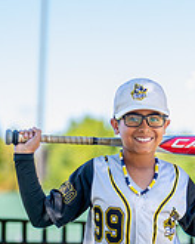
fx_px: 1479
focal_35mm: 205
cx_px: 138
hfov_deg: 7.5
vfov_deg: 9.3
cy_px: 259
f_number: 1.2
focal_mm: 50
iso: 100
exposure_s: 1/1600
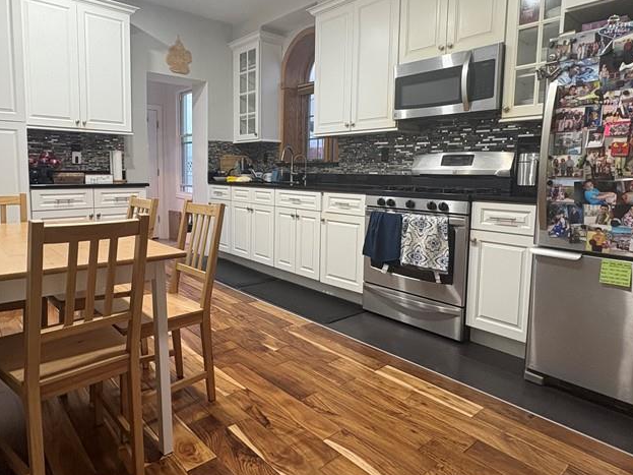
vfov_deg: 58.7
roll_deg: -1.1
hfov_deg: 73.6
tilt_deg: -5.3
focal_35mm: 23
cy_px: 209
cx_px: 273
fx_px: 421
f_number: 2.2
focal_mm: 2.22
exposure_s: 1/60
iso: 250
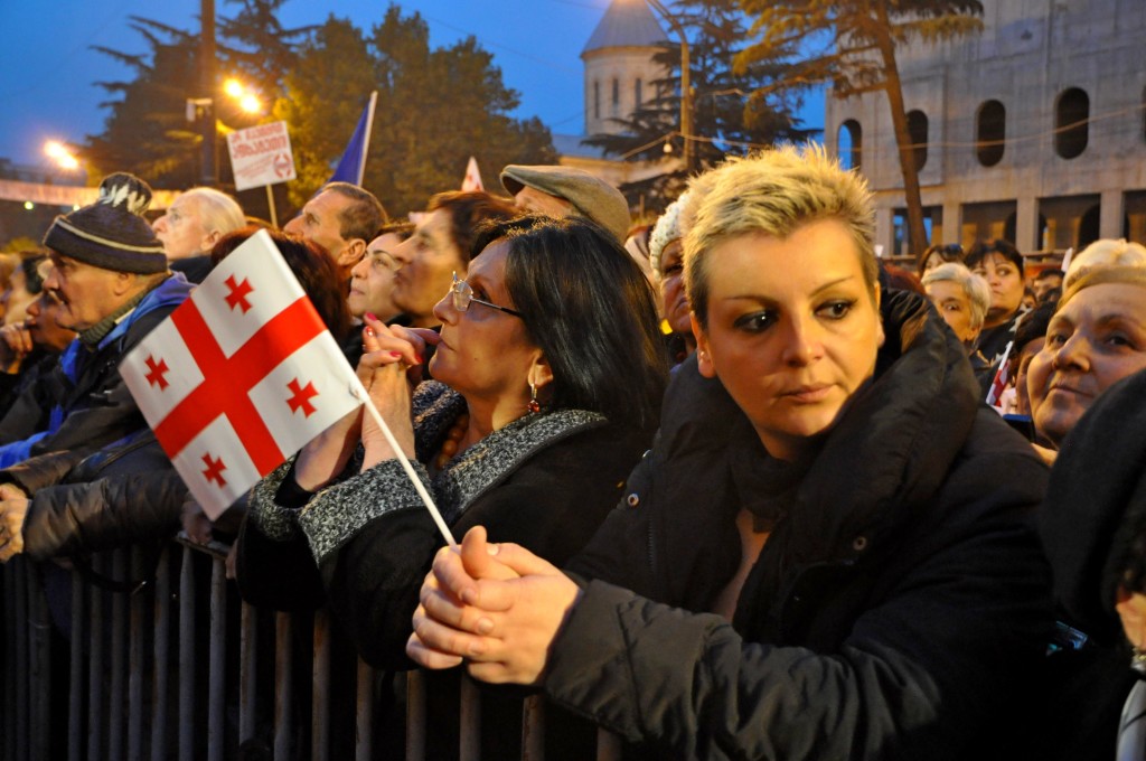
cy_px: 380
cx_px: 573
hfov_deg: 57.3
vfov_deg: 39.9
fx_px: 1049
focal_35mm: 33
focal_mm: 22
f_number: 4
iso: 2000
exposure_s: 1/15
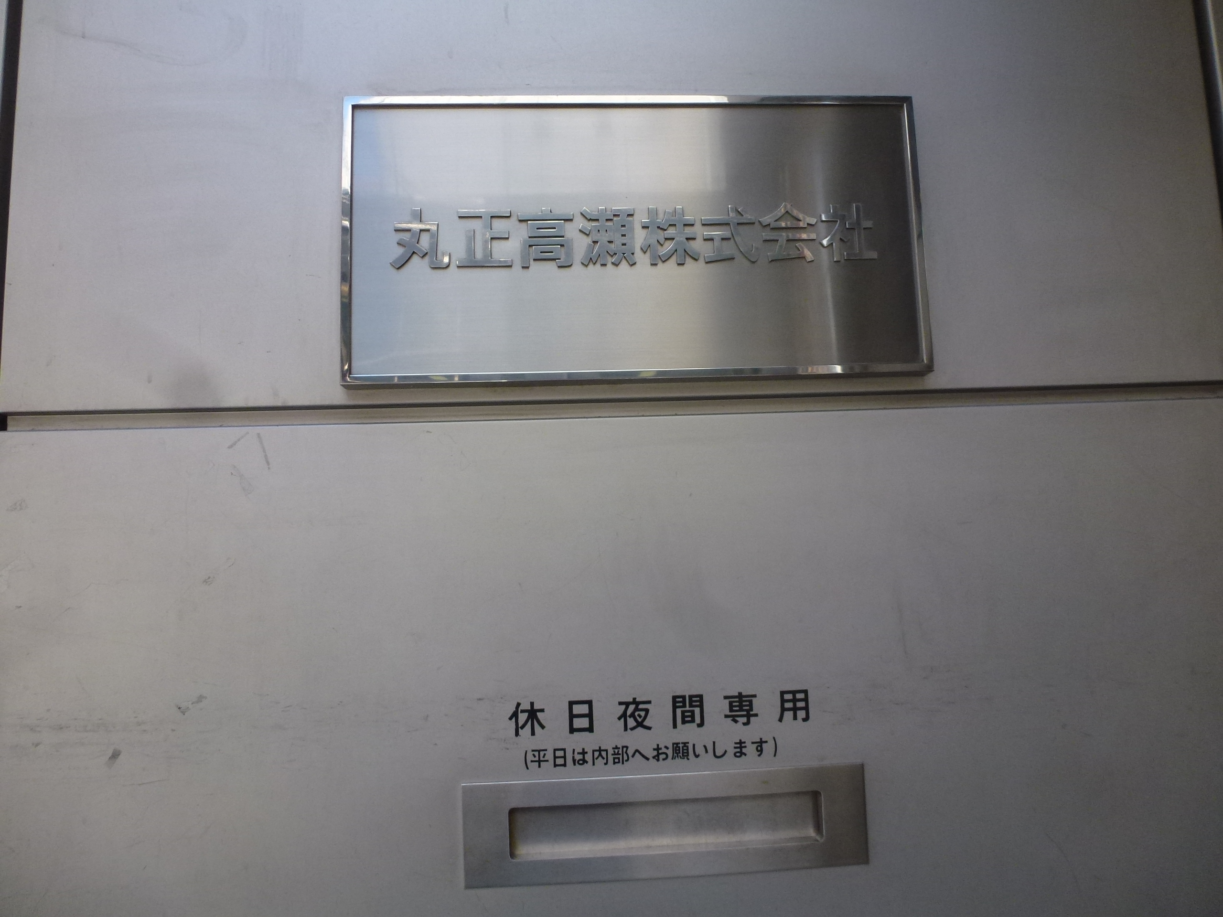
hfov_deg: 71.6
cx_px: 612
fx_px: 848
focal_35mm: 24
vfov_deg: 56.8
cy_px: 458
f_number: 3.5
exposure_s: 1/250
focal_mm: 4.3
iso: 200
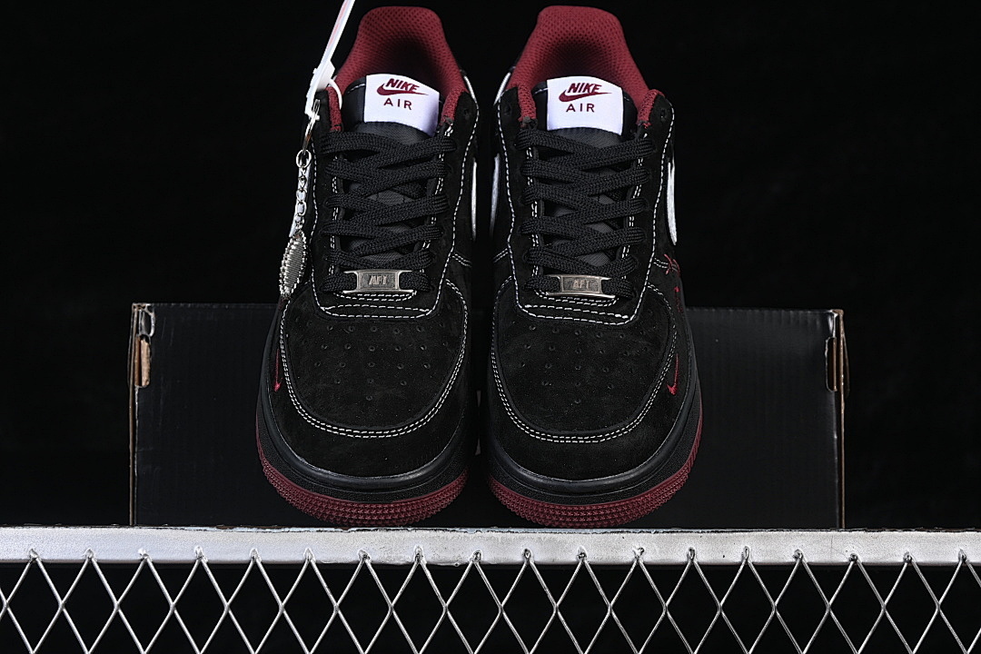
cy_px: 327
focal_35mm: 75
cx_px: 490
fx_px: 2044
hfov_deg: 27.0
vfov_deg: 18.2
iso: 160
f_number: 6.3
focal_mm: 50
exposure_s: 1/60
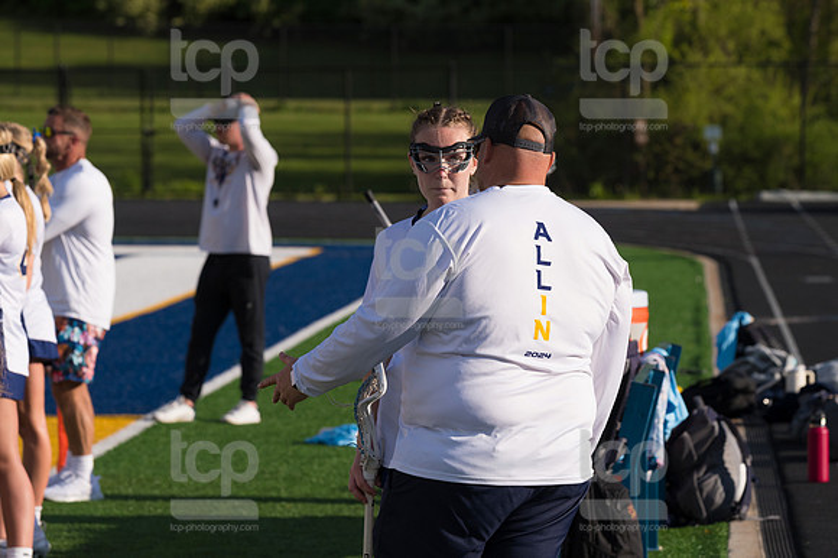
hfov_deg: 10.2
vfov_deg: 6.8
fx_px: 4699
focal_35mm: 202
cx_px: 419
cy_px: 279
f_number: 5.6
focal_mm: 135
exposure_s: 1/1600
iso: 250
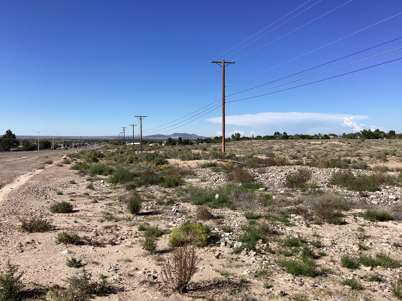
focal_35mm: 31
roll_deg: +0.1
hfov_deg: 58.4
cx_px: 201
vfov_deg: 45.4
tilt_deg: -1.1
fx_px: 360
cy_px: 150
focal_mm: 3.3
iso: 25
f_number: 2.4
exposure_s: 1/1812
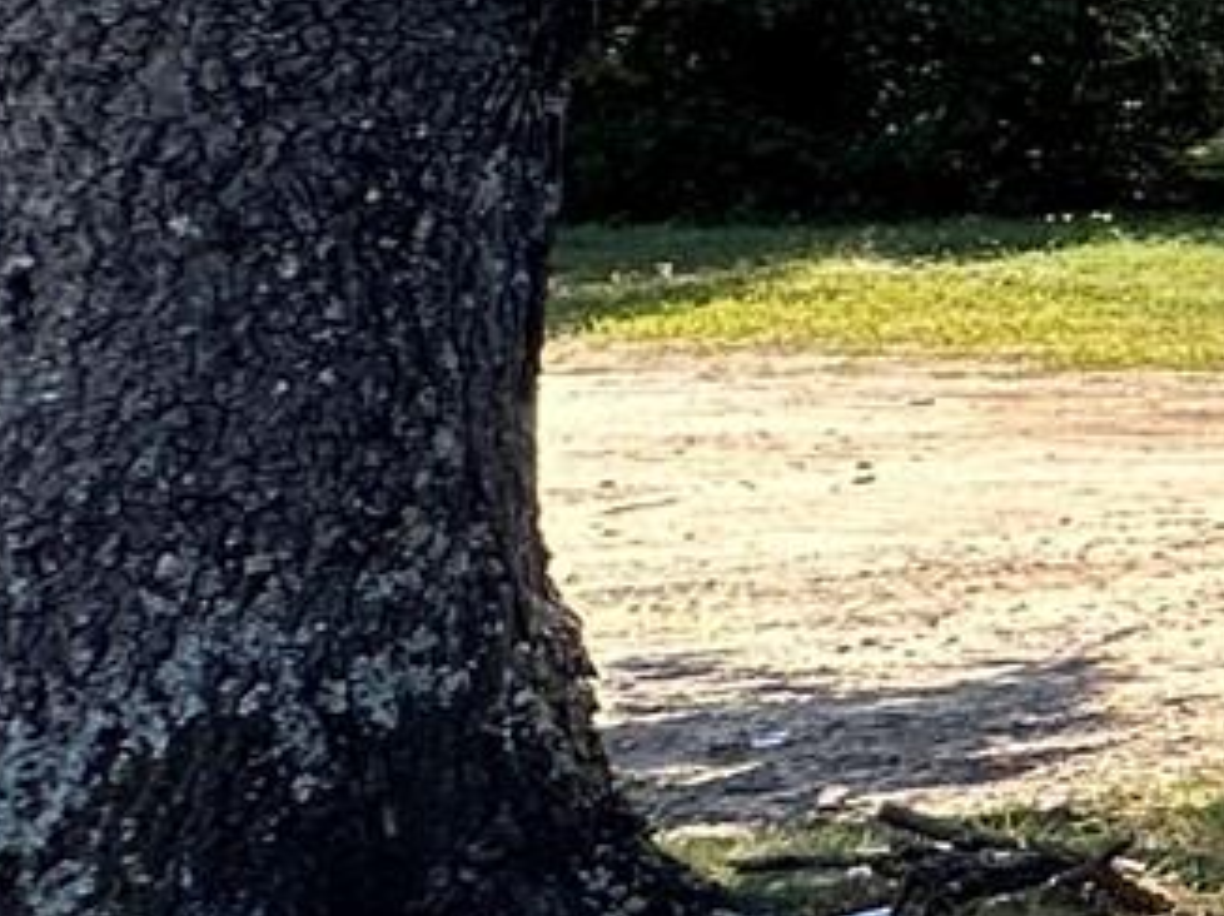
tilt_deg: +1.8
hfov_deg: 11.8
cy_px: -120
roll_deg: -0.6
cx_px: 3608
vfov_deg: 16.2
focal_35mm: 88
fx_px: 3109
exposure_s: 1/313
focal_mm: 2.22
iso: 40
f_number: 2.2
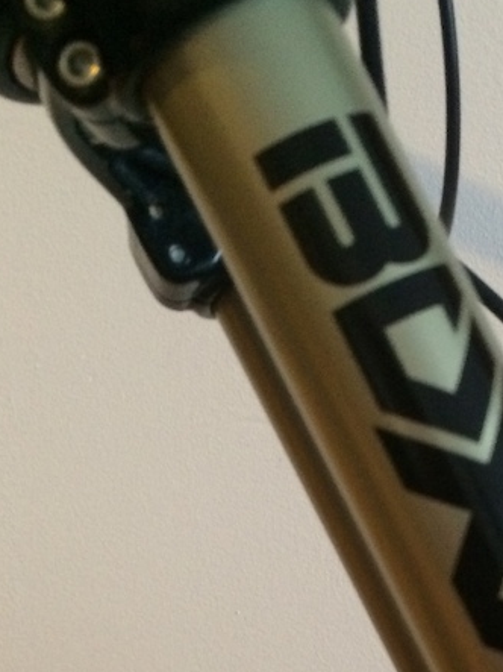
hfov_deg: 21.4
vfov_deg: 27.9
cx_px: 464
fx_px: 1299
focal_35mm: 67
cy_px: 610
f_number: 2.2
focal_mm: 4.15
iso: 400
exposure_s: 1/17
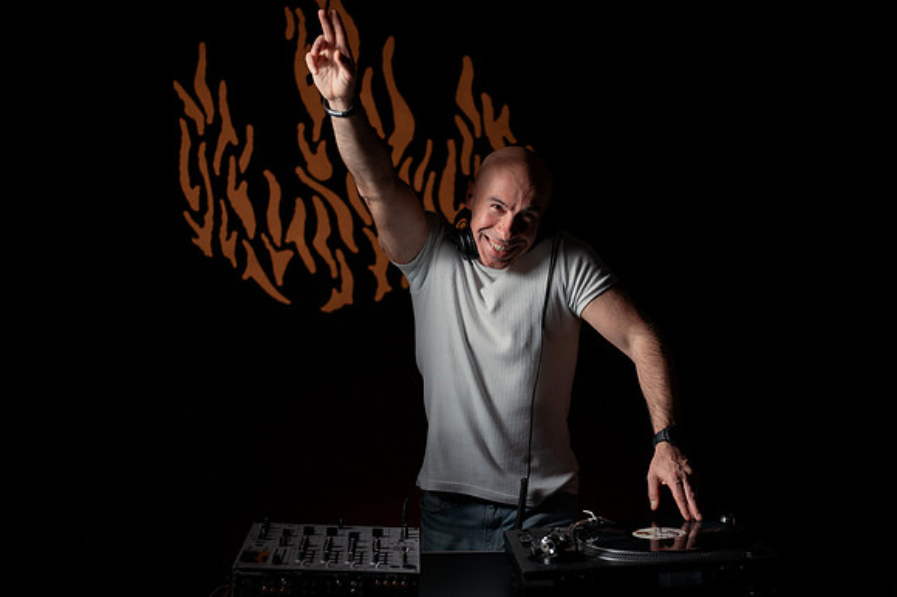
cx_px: 448
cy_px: 298
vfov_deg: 21.9
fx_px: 1544
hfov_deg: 32.4
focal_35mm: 62
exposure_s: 1/125
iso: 400
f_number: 2.8
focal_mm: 62
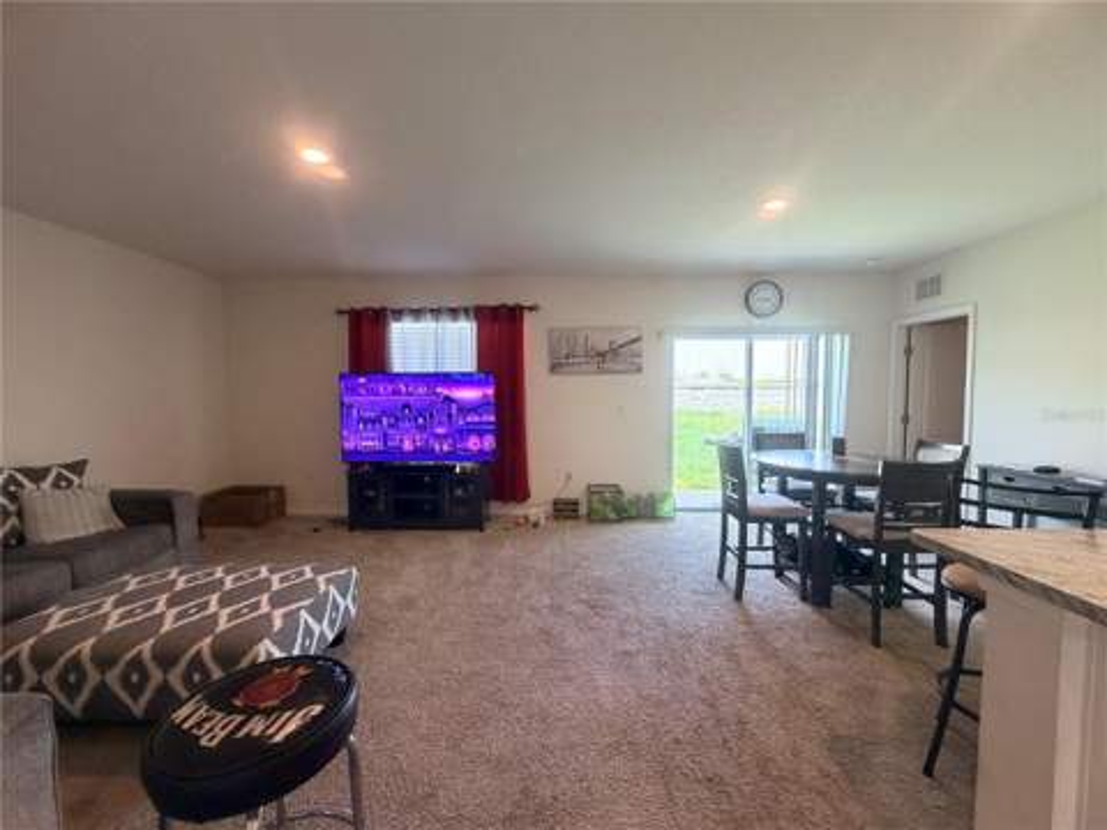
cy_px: 415
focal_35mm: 14
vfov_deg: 85.7
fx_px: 448
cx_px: 554
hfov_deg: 102.1
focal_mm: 2.22
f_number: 2.2
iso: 200
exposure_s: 1/60
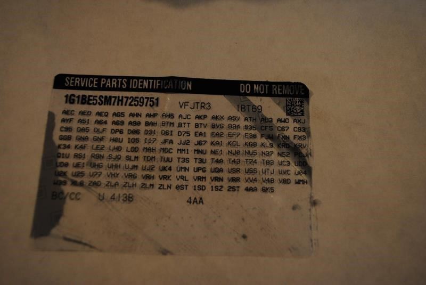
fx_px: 462
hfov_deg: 49.5
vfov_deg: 34.3
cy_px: 142
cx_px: 213
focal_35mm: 39
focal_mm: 26
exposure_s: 1/30
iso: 320
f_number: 4.2
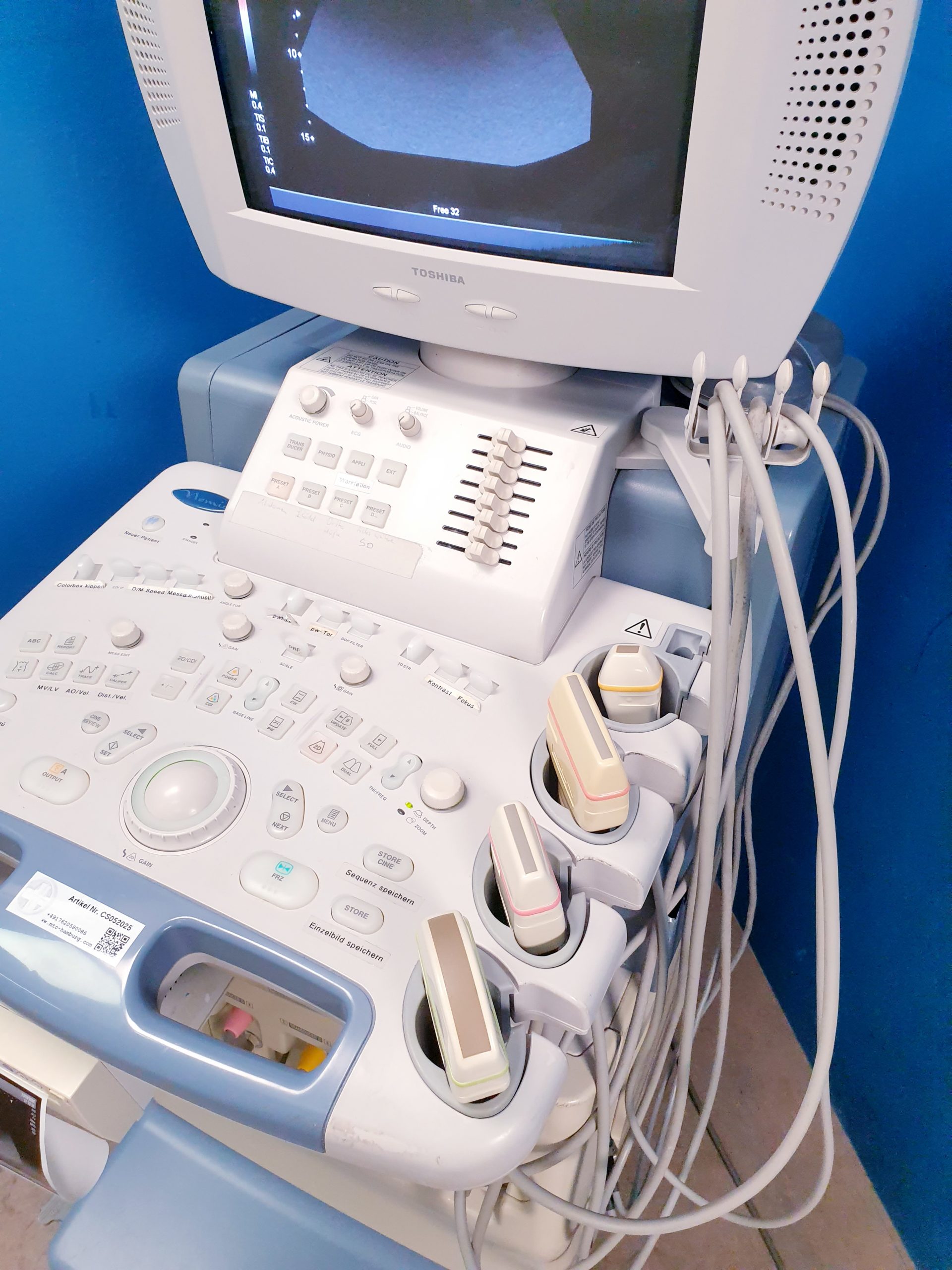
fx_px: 953
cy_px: 635
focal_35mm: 26
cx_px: 476
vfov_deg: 67.3
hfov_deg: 53.1
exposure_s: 1/100
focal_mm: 4.3
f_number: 2.4
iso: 250
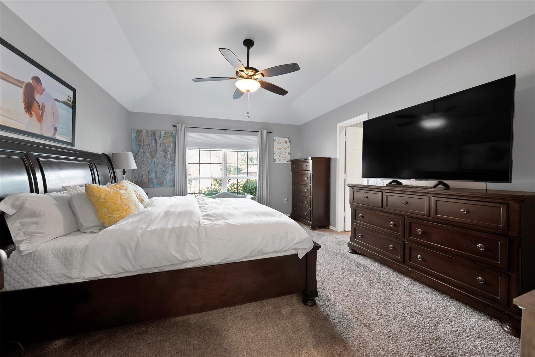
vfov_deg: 90.0
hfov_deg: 112.6
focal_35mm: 12
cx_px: 268
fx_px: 178
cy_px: 178
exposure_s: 1/1.67
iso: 640
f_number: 9
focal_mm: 12
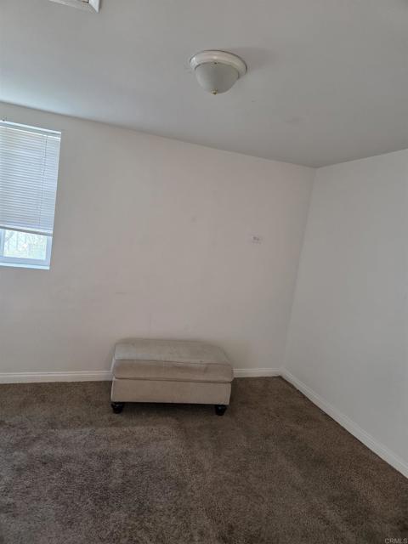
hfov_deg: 58.9
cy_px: 272
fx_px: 361
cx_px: 204
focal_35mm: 23
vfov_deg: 73.9
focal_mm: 5.4
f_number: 1.8
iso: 250
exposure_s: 1/120
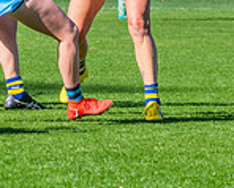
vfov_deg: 2.2
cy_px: -44
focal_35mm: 691
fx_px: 4795
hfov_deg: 2.8
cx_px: 118
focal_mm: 170
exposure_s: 1/1250
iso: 800
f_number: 11
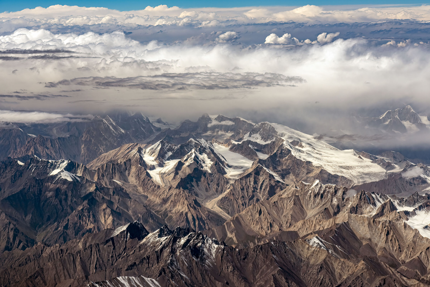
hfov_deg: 19.8
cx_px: 223
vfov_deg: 13.3
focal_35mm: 103
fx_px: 1230
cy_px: 150
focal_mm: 96
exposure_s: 1/400
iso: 100
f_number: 8
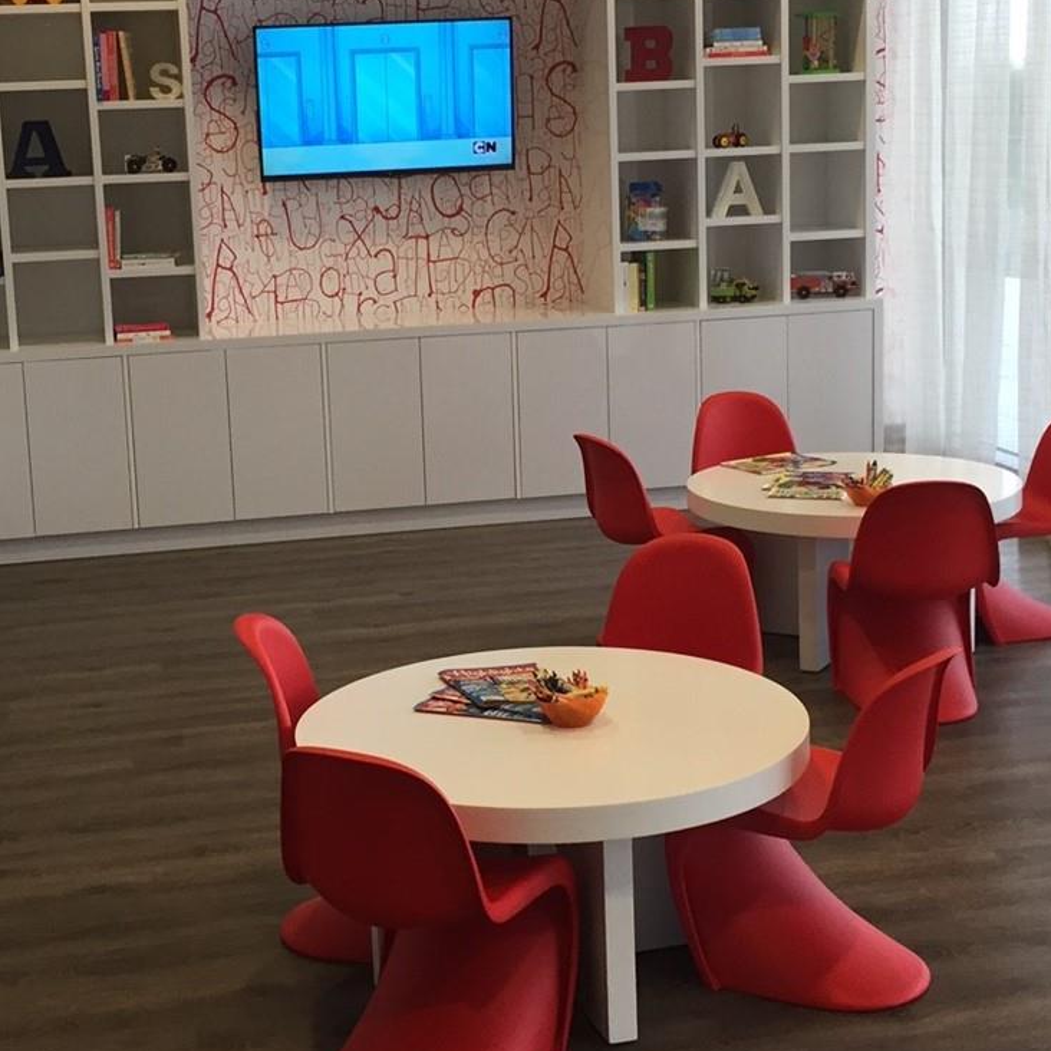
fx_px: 1924
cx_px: 435
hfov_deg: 30.5
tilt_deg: -8.6
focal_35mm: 56
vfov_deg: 30.5
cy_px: 439
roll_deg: +1.2
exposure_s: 1/30
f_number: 2.2
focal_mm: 4.15
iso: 32
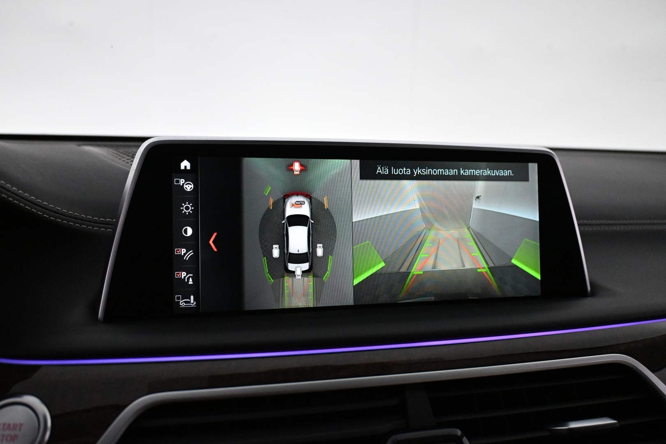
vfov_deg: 43.6
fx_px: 555
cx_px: 333
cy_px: 222
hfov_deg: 61.9
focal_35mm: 30
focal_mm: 20
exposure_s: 1/250
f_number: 3.8
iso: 4000
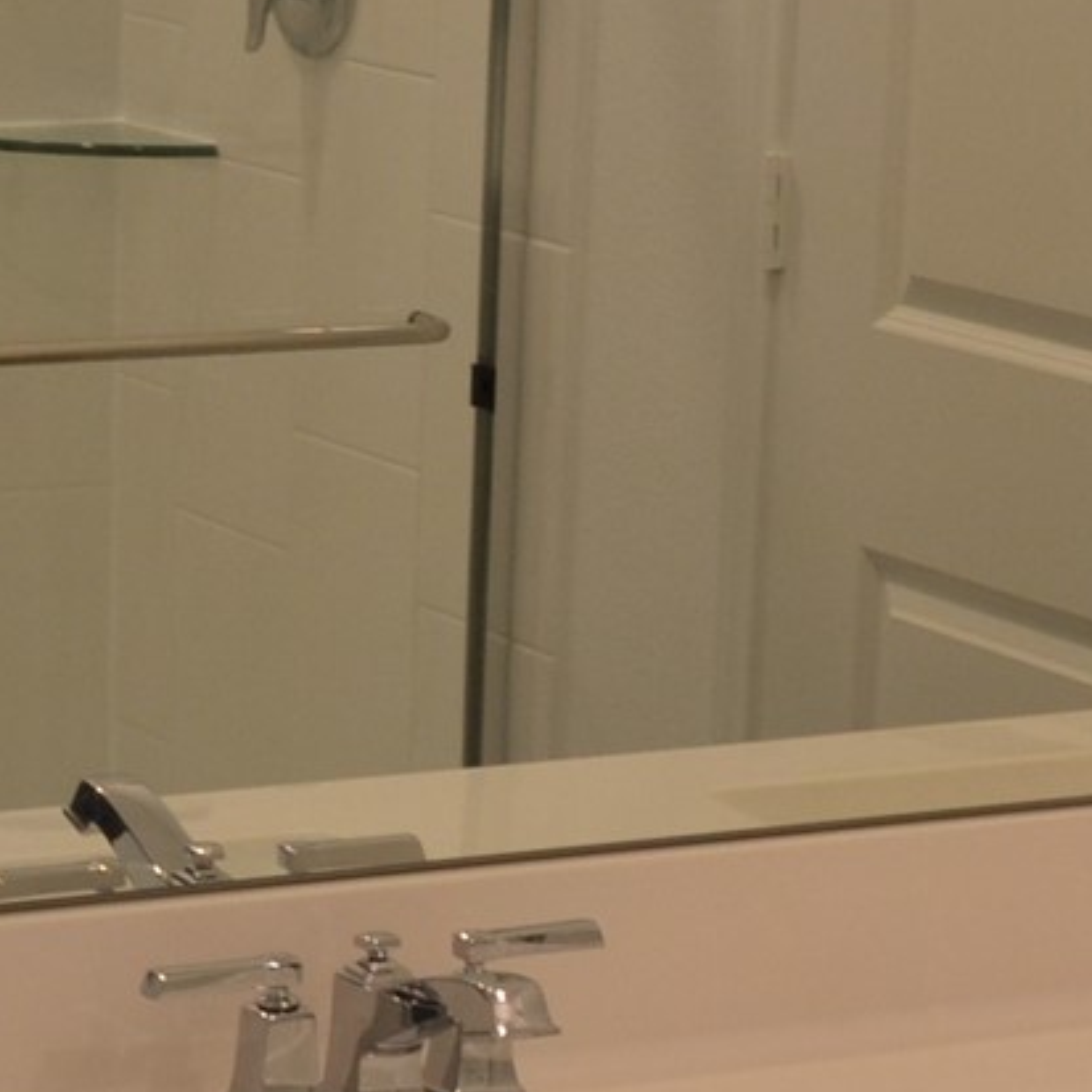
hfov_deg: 13.0
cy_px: 1005
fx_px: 4783
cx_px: 288
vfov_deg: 12.9
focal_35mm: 134
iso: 400
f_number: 4
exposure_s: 1/60
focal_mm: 20
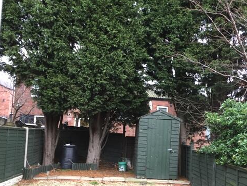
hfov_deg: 47.8
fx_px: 278
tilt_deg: +2.6
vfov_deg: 36.7
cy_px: 112
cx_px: 139
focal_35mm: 39
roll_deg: -3.8
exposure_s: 1/33
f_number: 2.2
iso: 100
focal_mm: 4.15
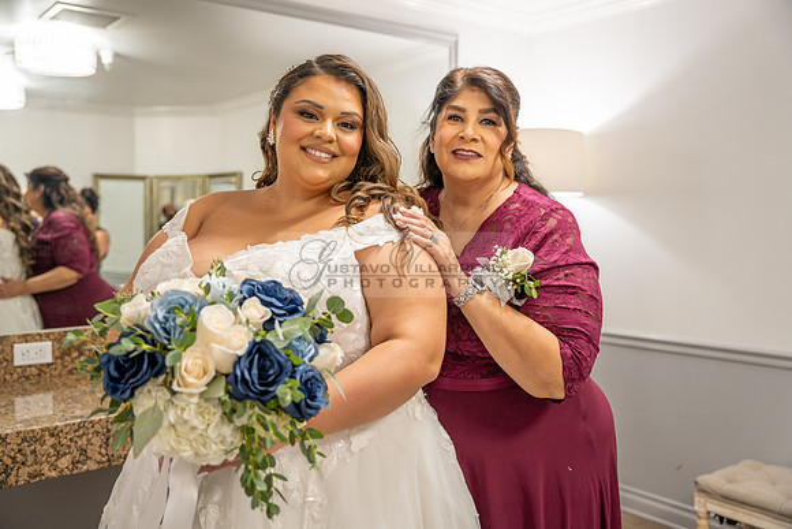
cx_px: 396
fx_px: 764
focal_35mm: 35
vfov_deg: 38.2
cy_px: 264
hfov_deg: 54.8
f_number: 2.8
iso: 800
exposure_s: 1/80
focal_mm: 34.7
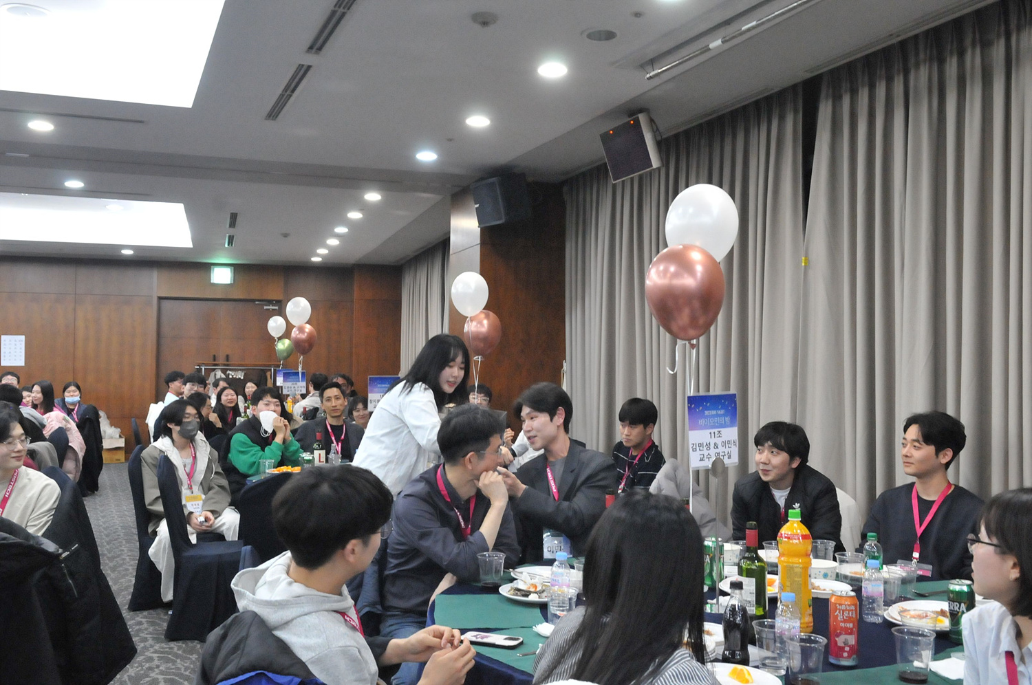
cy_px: 342
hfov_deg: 55.2
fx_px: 988
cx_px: 516
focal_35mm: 34
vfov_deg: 38.3
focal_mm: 23
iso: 3200
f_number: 7.1
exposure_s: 1/25
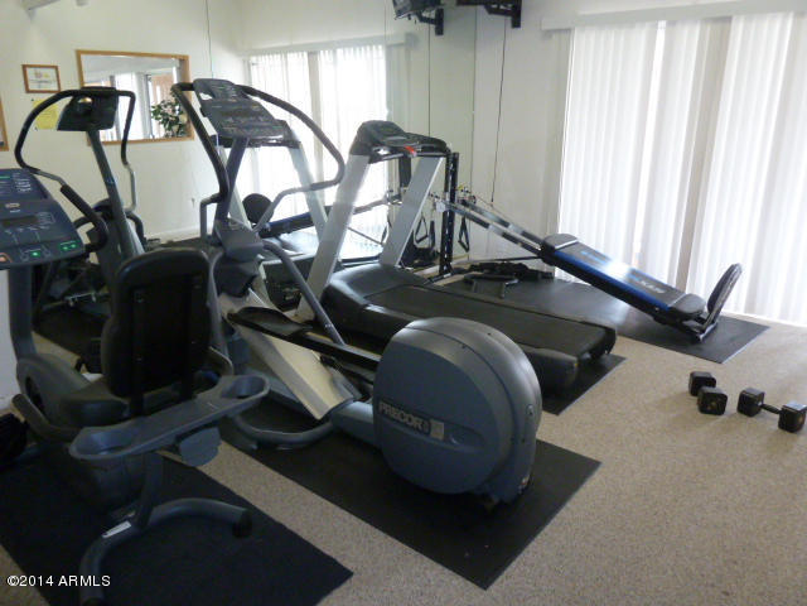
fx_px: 583
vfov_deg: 54.9
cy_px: 303
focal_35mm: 25
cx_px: 404
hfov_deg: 69.4
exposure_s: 1/30
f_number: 3.3
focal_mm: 4.1
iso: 400
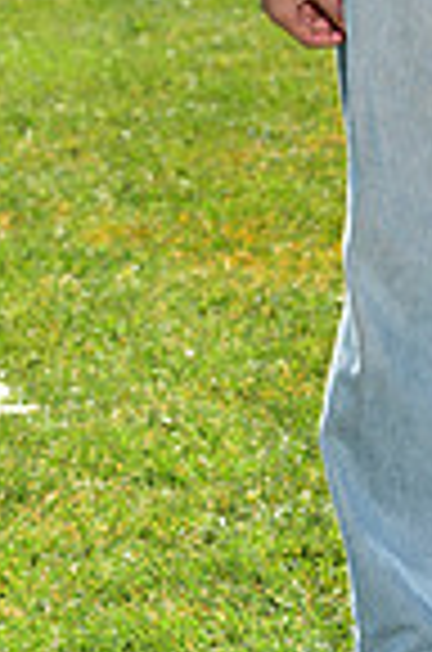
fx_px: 5082
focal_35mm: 281
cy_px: -301
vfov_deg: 7.2
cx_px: 857
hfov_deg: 4.8
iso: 80
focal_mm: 70
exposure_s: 1/250
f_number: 5.6
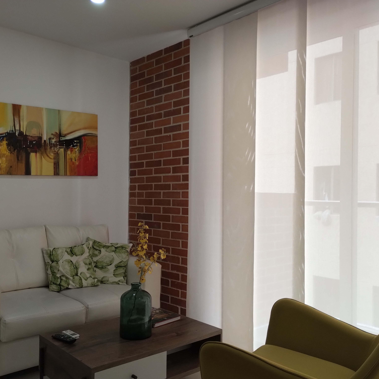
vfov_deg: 49.7
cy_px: 190
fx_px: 409
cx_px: 172
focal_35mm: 33
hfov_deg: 49.7
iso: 381
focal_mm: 4.27
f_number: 1.8
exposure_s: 1/30
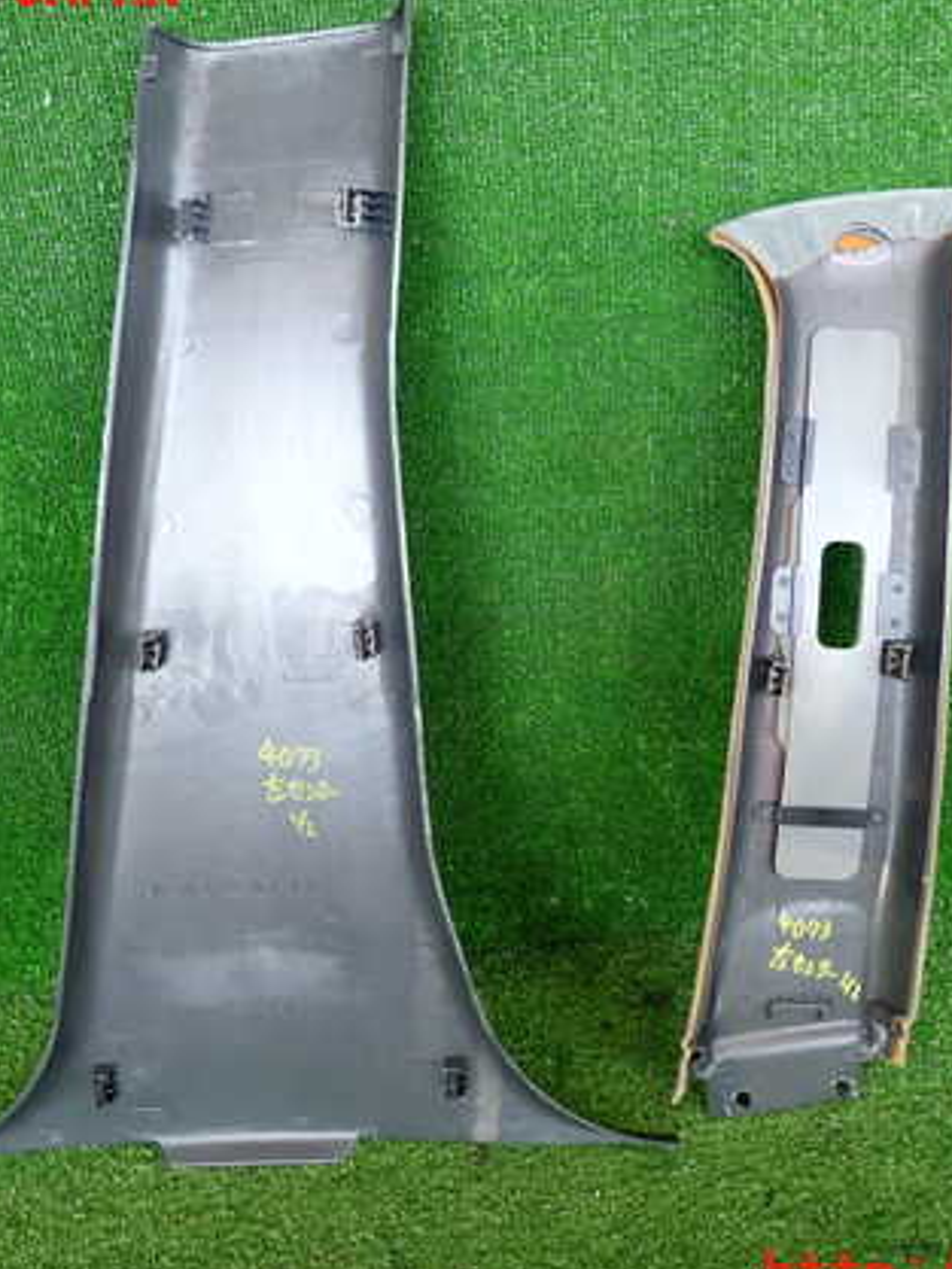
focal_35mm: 36
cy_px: 633
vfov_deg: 51.3
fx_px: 1319
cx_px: 538
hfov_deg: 39.6
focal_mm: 4.5
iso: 200
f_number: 2
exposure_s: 1/100
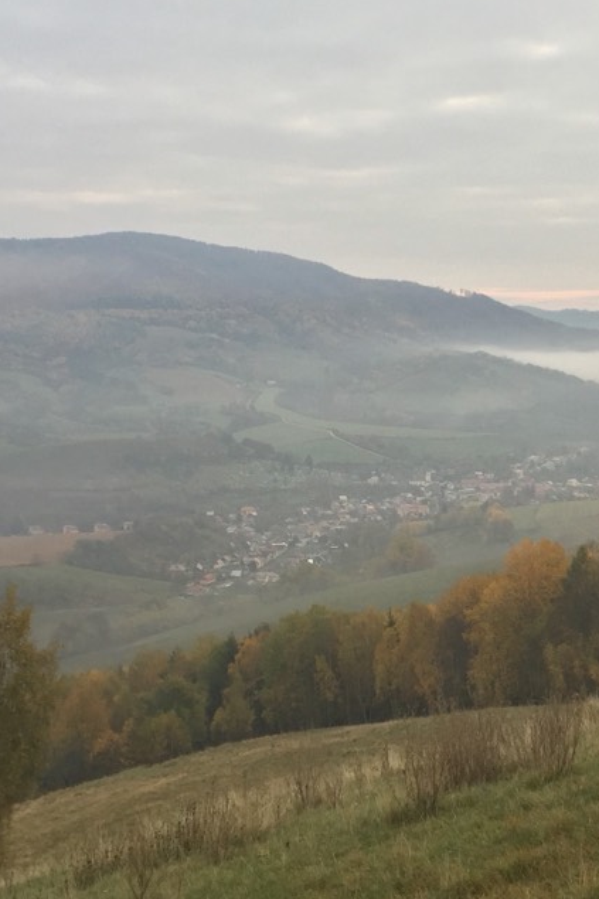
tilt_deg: -2.4
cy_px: 358
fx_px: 1423
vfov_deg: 34.9
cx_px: 462
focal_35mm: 57
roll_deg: -0.1
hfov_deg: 23.5
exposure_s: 1/100
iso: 40
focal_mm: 4.15
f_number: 2.2
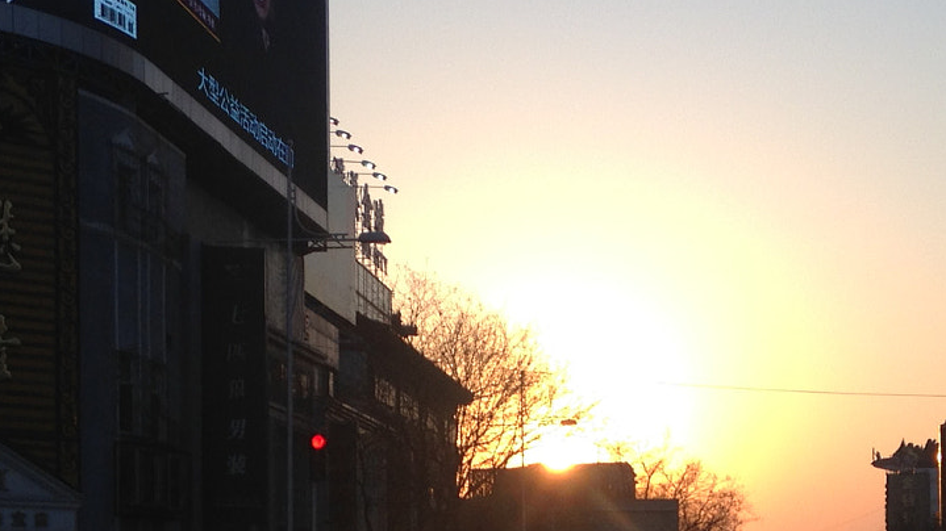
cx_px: 571
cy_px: 574
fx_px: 2006
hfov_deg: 26.5
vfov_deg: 14.8
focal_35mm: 80
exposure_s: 1/889
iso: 50
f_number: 2.4
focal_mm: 4.12
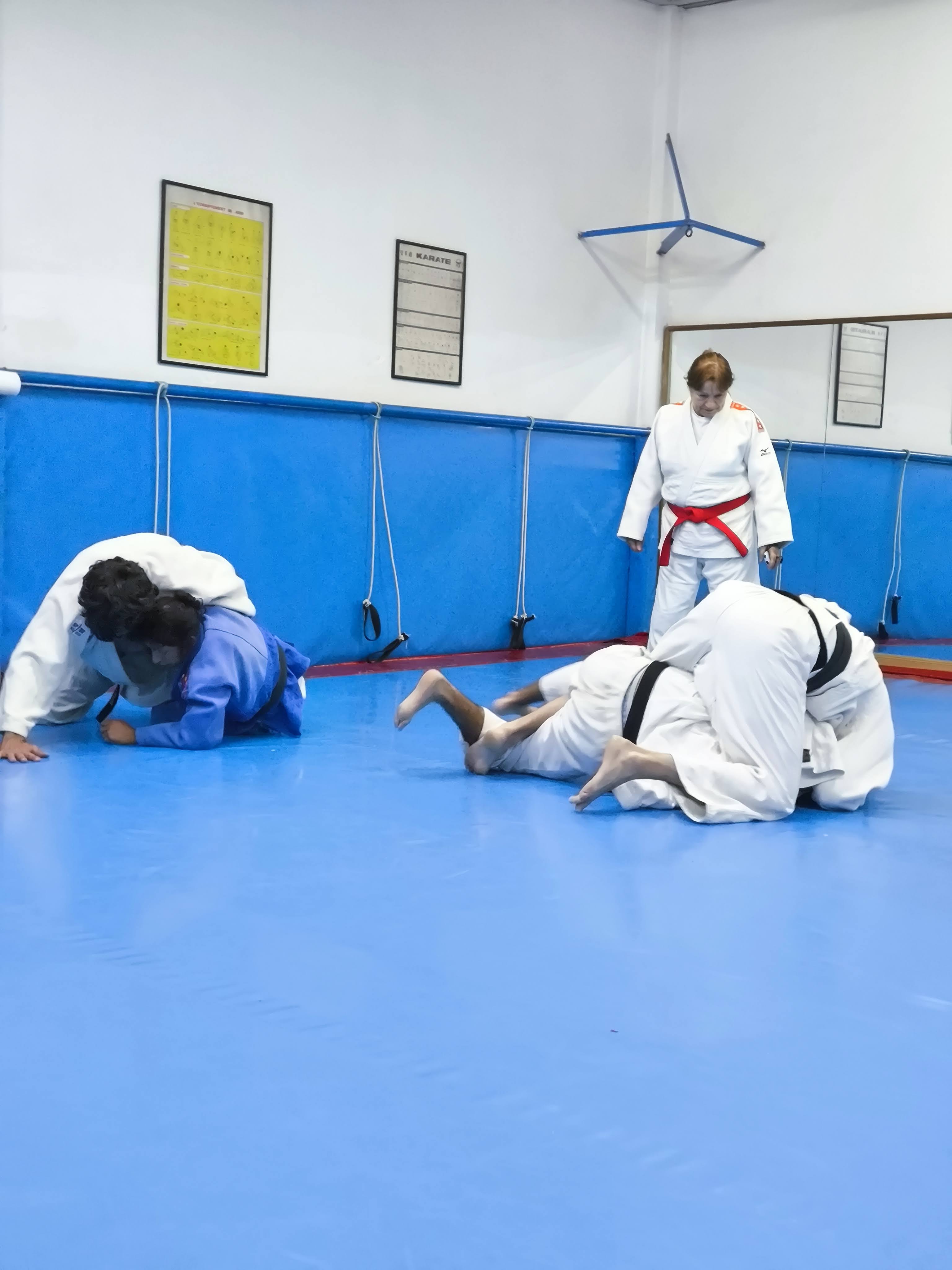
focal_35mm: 50
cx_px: 476
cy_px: 635
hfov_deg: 29.1
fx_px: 1833
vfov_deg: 38.2
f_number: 1.9
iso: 800
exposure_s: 1/50
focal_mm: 7.1
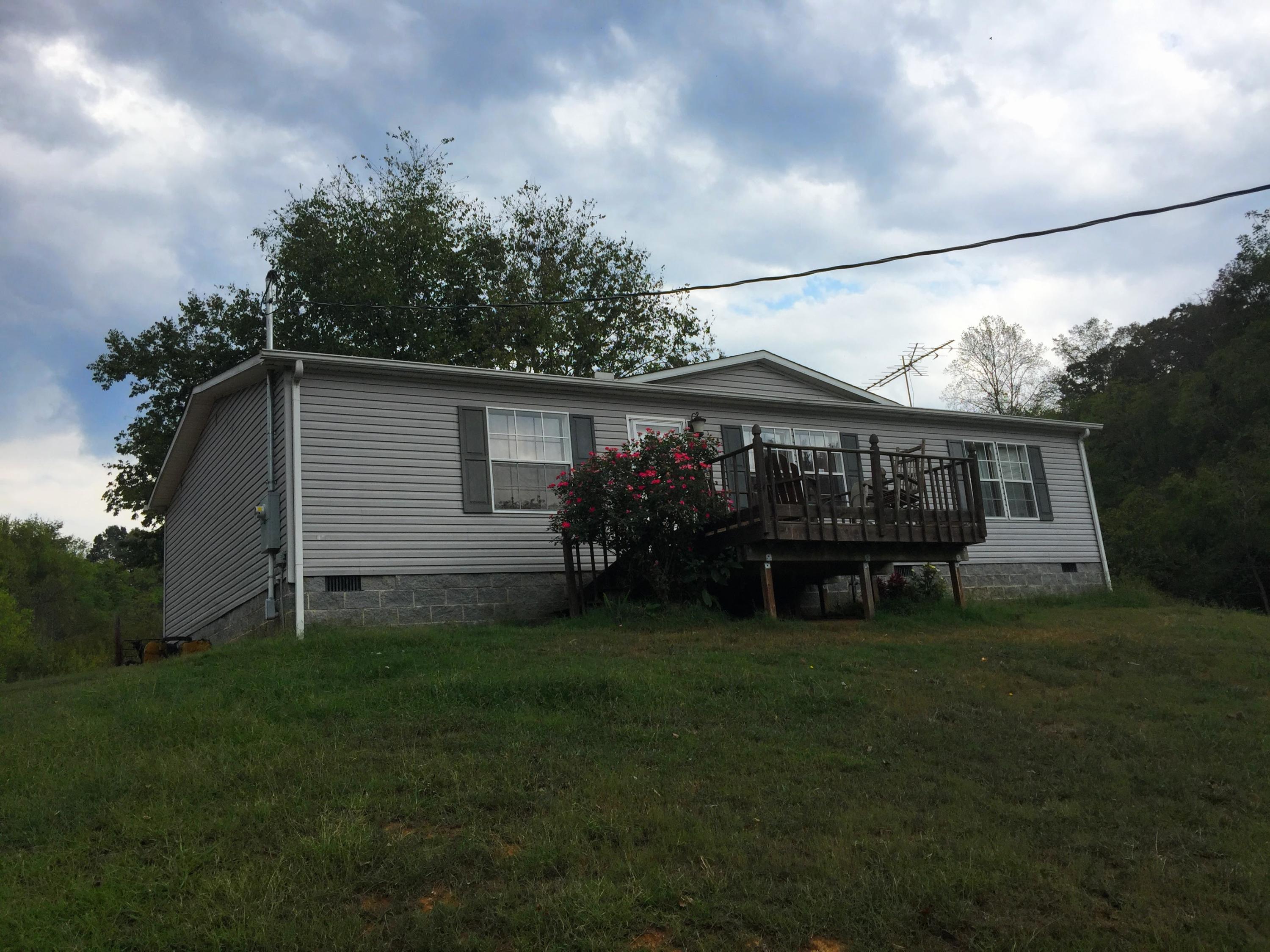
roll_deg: +4.1
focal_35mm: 29
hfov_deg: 61.7
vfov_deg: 48.2
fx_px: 1064
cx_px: 635
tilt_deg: +14.3
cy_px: 476
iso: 32
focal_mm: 4.15
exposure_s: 1/1276
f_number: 2.2
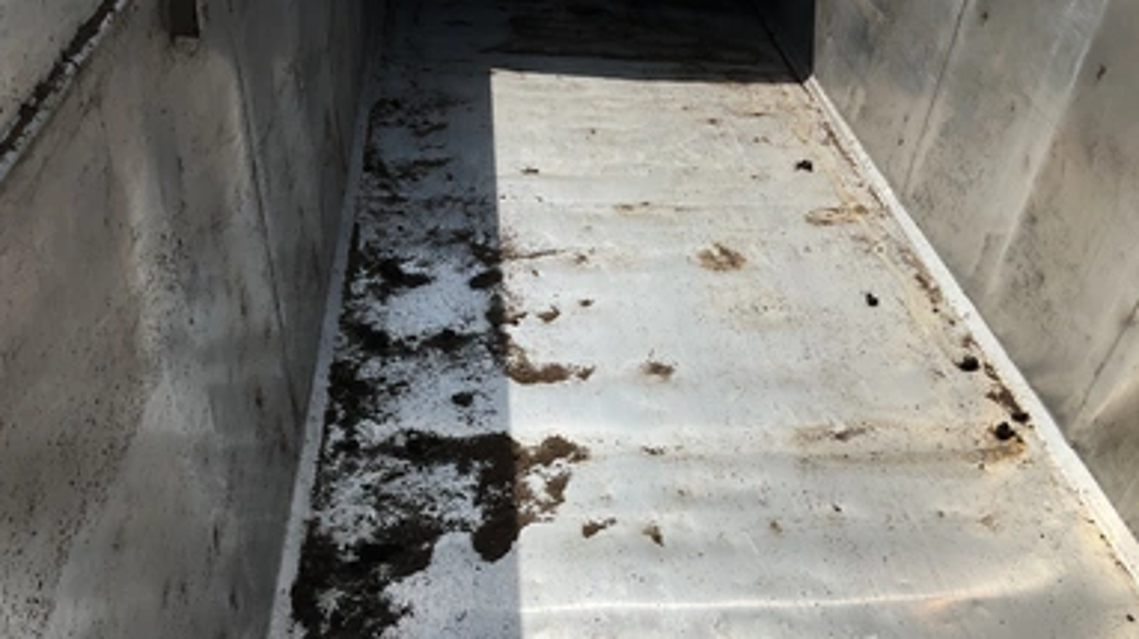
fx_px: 996
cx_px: 592
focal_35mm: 33
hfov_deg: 59.5
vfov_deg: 35.5
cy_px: 377
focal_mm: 3
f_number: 1.8
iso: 25
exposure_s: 1/4785
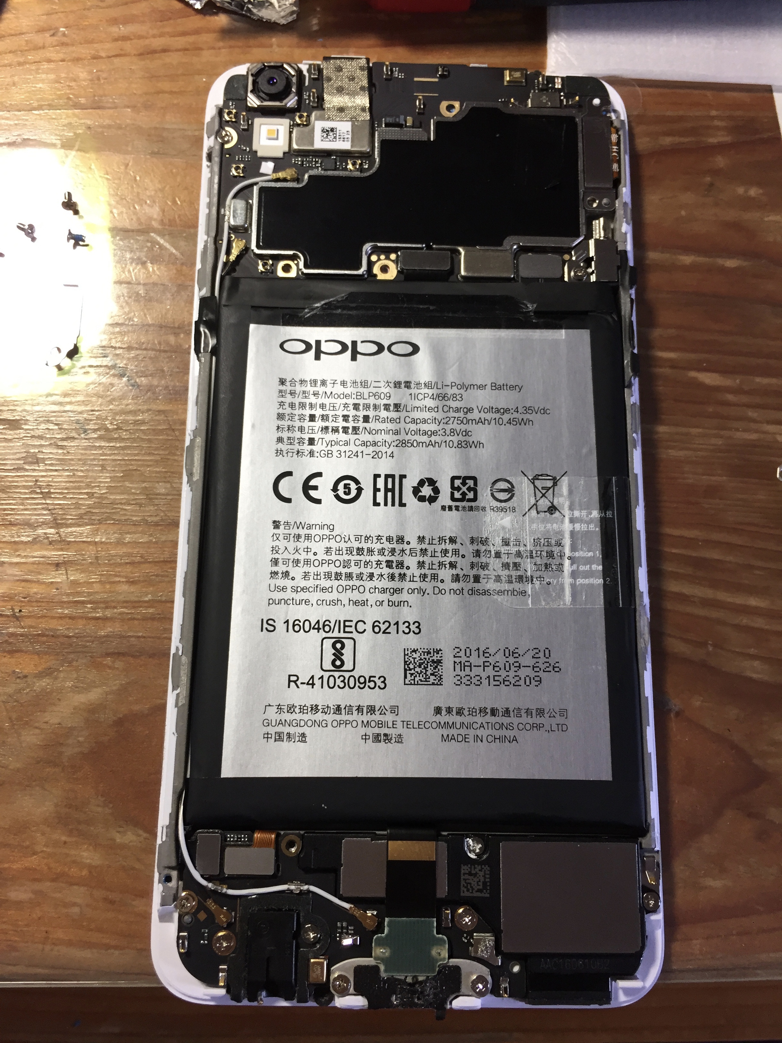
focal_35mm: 29
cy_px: 522
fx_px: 874
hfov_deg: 48.2
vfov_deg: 61.7
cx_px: 391
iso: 40
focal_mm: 4.15
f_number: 2.2
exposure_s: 1/30
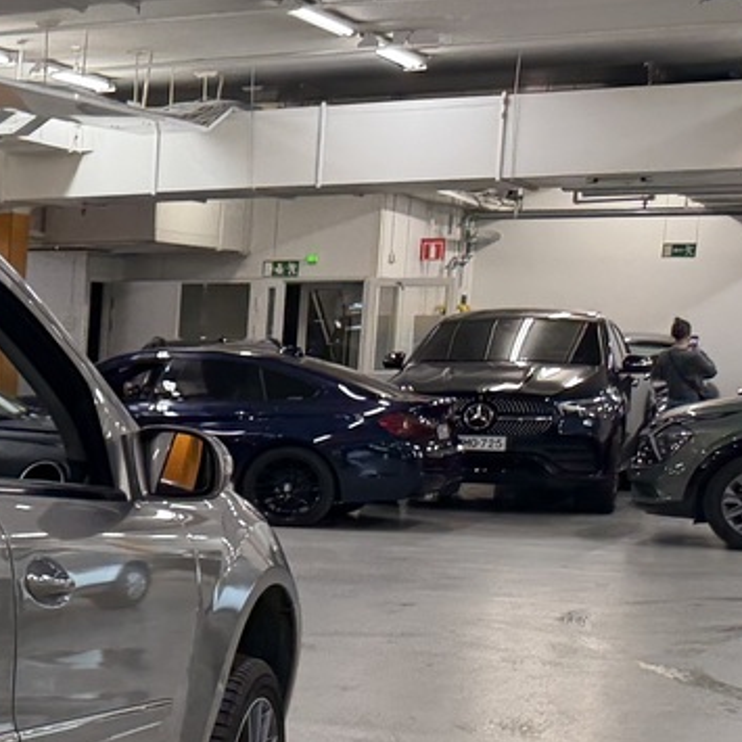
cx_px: -667
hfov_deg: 16.3
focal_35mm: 86
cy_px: 637
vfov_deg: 19.9
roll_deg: +2.1
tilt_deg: -6.4
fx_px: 2086
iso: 200
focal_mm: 6.76
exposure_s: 1/100
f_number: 1.78
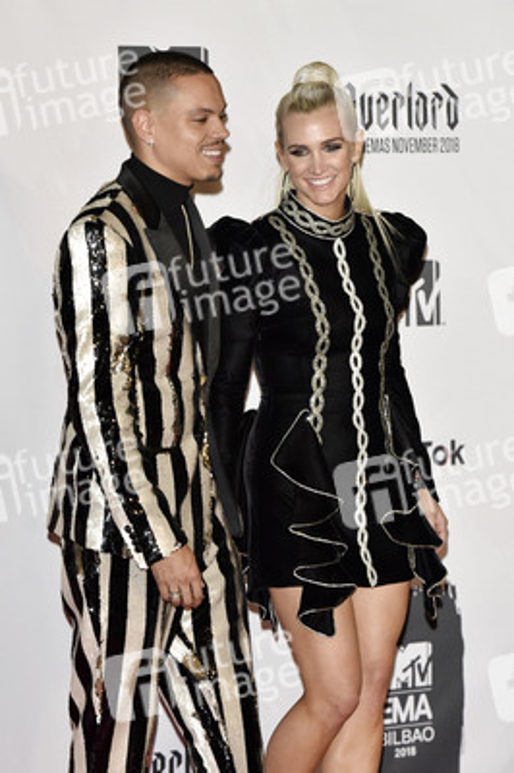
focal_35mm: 145
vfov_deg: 14.2
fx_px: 3111
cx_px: 257
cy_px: 386
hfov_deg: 9.4
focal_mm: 145
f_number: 5
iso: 2000
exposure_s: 1/250
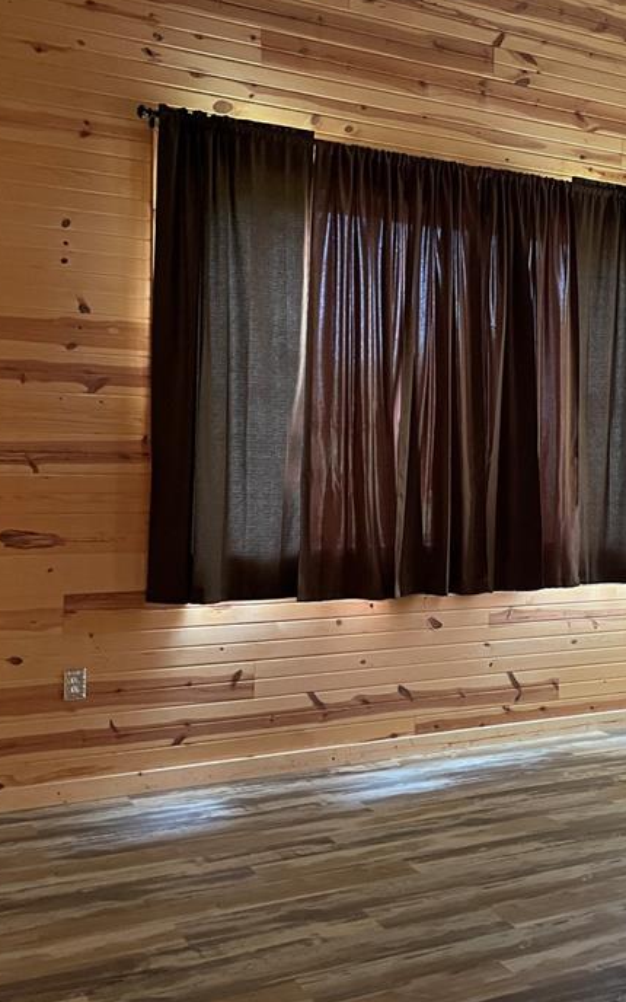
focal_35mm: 41
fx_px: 1119
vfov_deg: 48.1
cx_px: 514
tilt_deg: +1.2
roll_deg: -0.6
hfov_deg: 30.4
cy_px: 446
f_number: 1.6
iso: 500
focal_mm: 4.2
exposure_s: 1/30
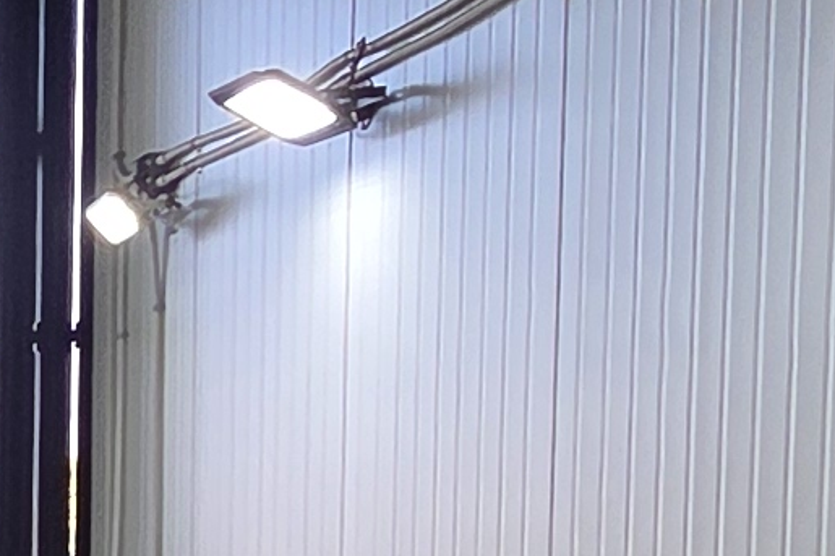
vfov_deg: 12.1
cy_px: 952
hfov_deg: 15.8
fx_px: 2434
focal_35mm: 105
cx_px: -775
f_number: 2.2
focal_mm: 2.2
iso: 50
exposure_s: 1/179
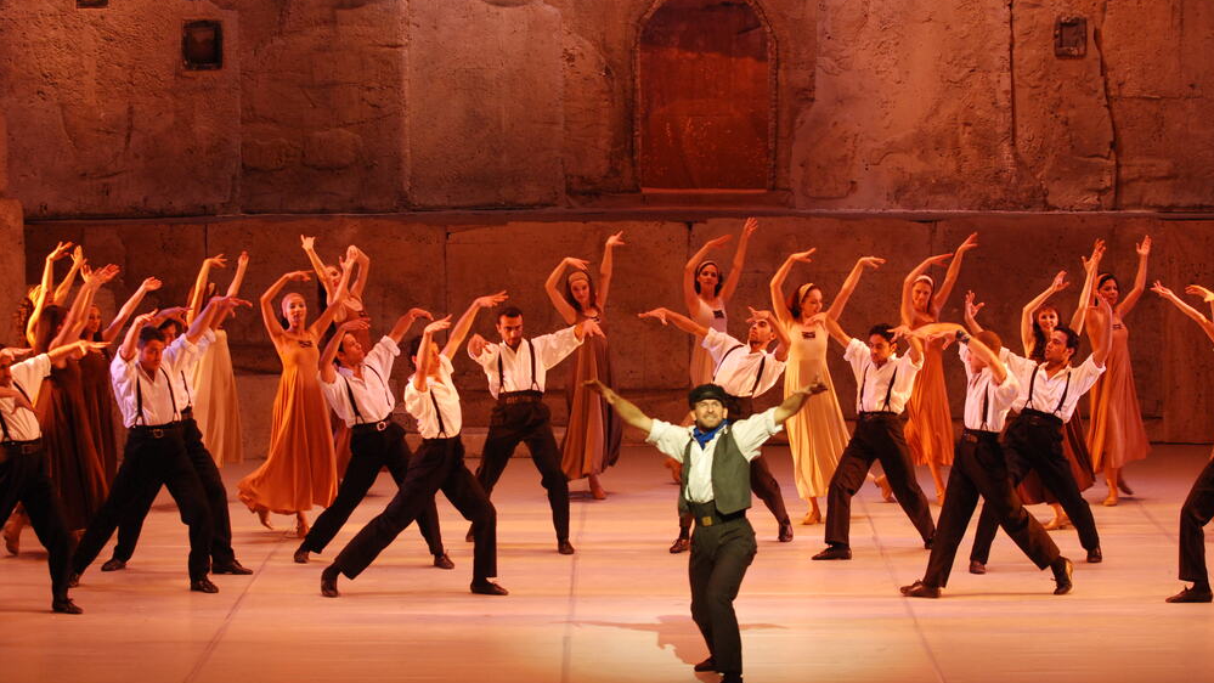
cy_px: 372
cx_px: 611
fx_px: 4088
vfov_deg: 9.5
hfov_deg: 16.9
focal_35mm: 127
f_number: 2.8
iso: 800
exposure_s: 1/100
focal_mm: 80
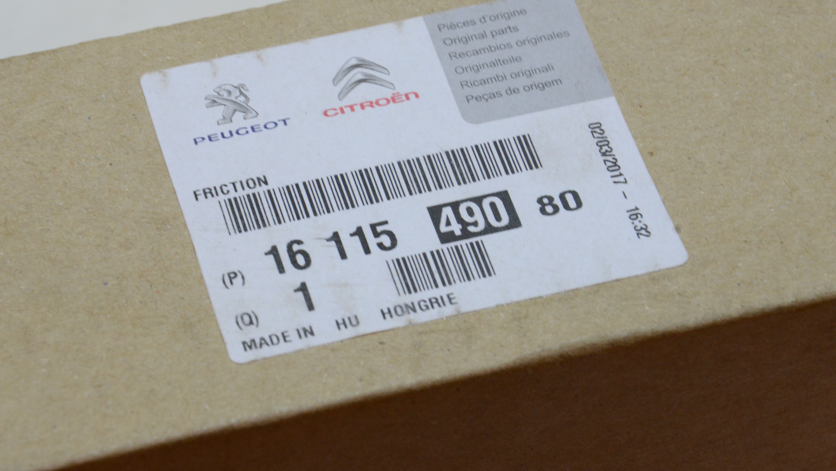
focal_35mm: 185
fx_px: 4092
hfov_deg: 11.7
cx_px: 381
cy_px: 183
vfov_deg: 6.6
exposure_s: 1/50
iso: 1600
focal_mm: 105
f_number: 18
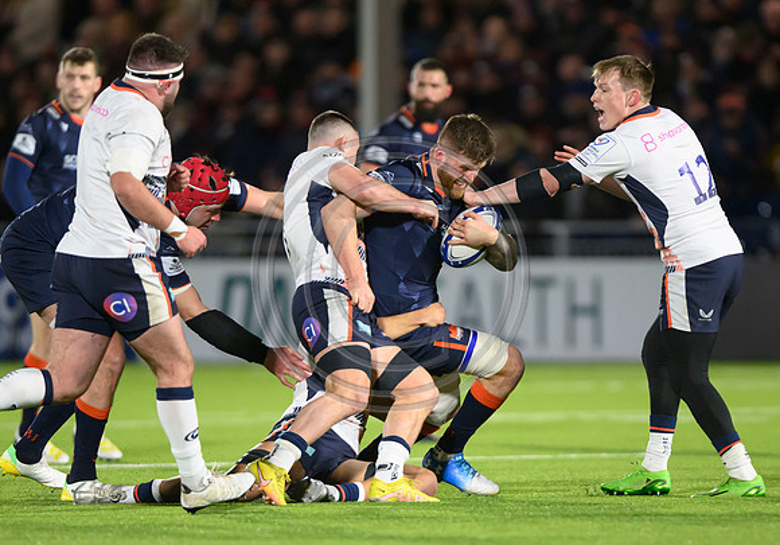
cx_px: 406
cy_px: 411
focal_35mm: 686
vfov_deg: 2.1
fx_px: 15078
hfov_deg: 3.0
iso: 4000
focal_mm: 400
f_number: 3.2
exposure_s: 1/1000
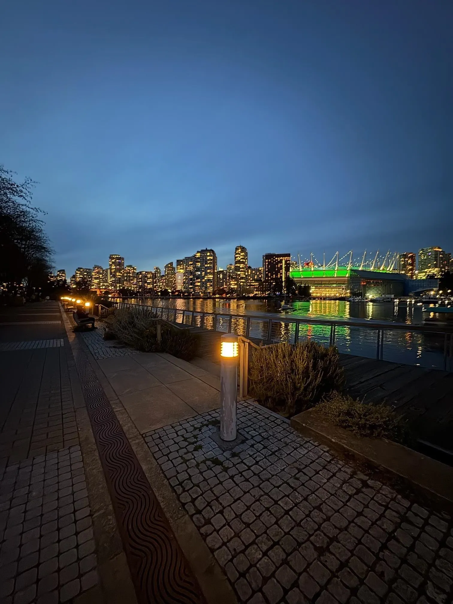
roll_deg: +0.4
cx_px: 226
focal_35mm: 14
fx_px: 244
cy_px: 302
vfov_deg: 102.1
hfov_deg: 85.7
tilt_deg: -0.3
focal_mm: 2.22
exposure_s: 1/12
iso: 1000
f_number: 2.2
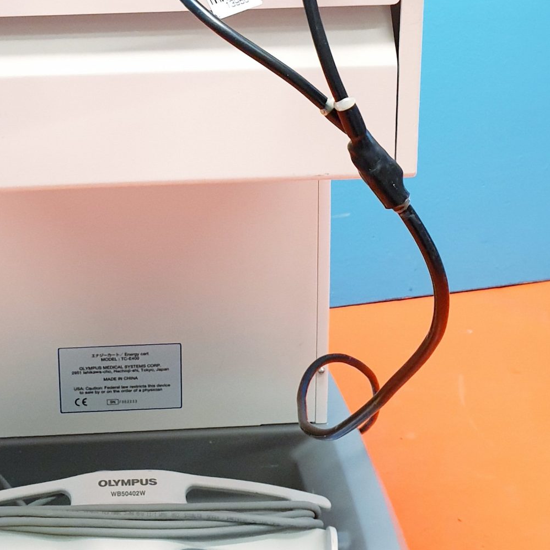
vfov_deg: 27.6
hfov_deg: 28.7
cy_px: 21
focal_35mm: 59
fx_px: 1061
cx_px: 140
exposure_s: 1/50
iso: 250
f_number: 2.4
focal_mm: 4.3
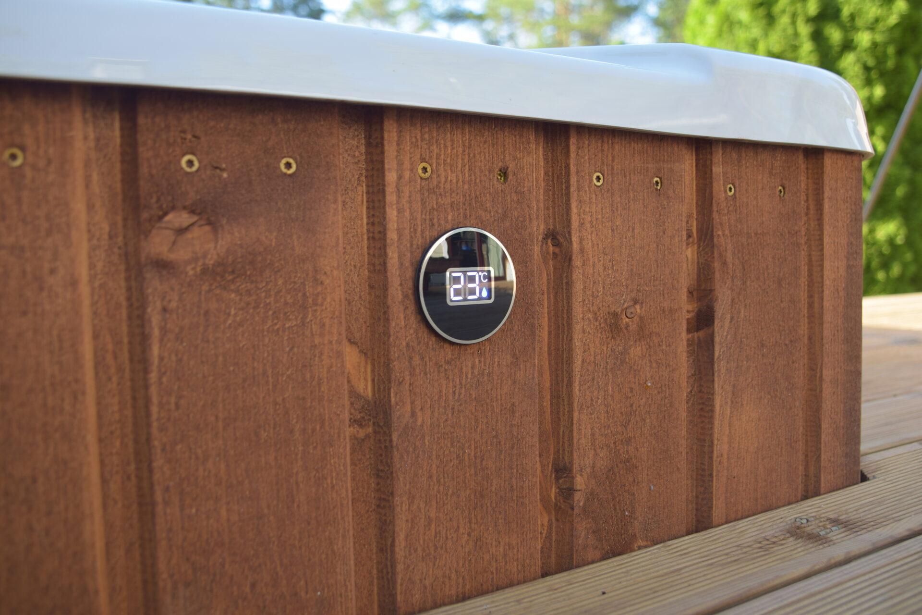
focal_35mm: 33
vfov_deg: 40.0
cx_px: 461
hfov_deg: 57.2
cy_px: 308
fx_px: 845
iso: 100
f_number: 3.8
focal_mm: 22
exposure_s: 1/80
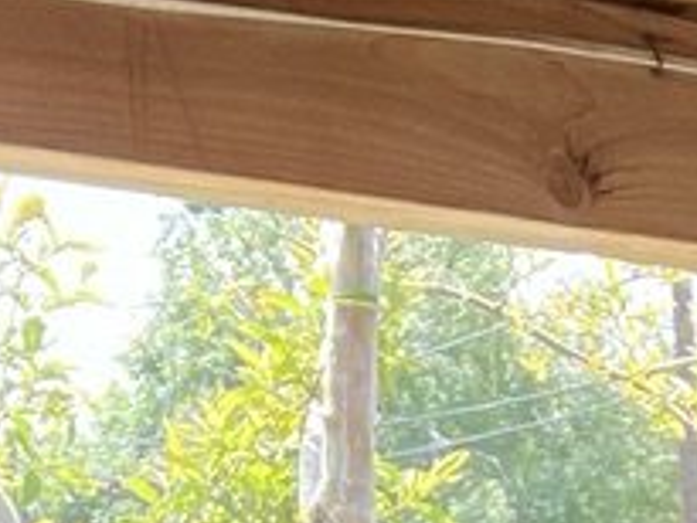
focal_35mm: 115
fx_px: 2317
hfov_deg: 16.1
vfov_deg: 10.8
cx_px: 945
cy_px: 1294
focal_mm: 2.71
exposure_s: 1/121
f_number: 2.2
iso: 50
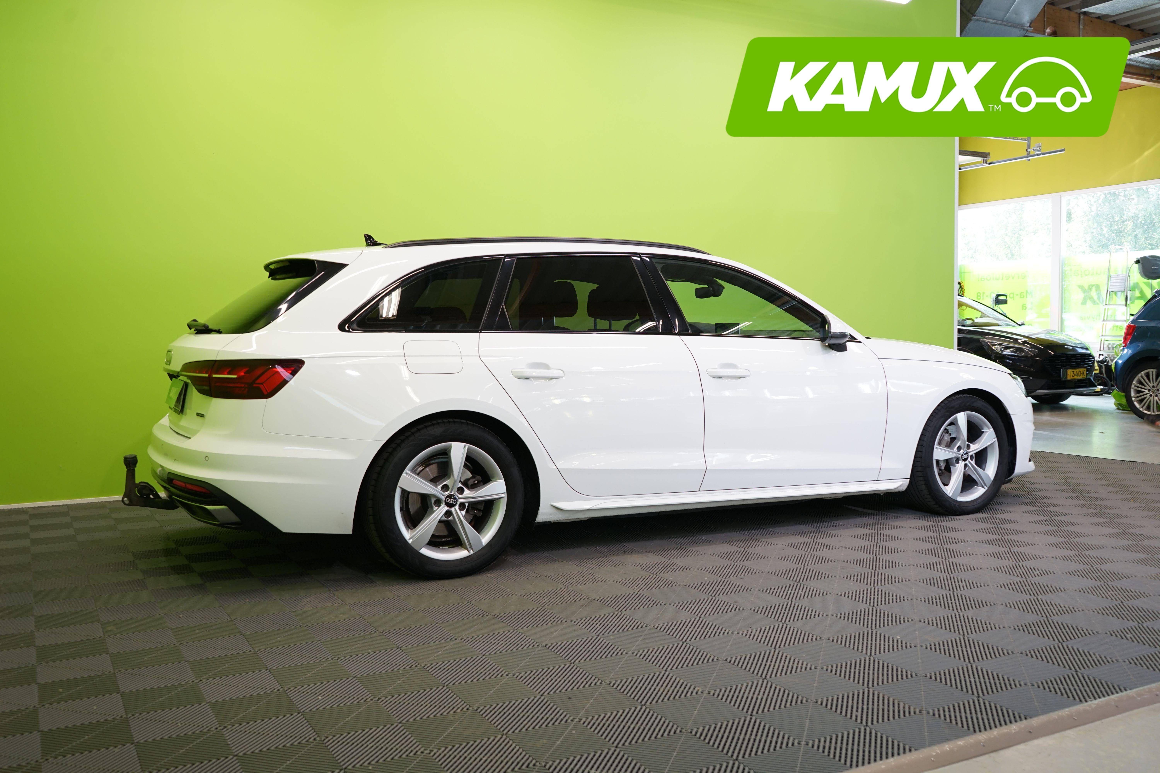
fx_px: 999
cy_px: 386
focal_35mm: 31
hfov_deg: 60.3
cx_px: 580
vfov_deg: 42.3
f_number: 5.6
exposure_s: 1/30
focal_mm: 31
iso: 400
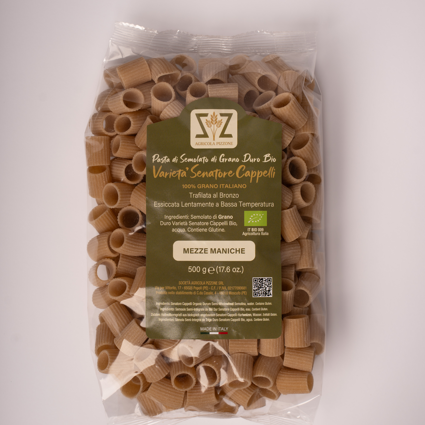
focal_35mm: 86
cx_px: 213
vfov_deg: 20.2
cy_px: 220
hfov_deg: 20.2
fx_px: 1195
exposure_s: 1/200
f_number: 6.3
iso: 100
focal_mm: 67
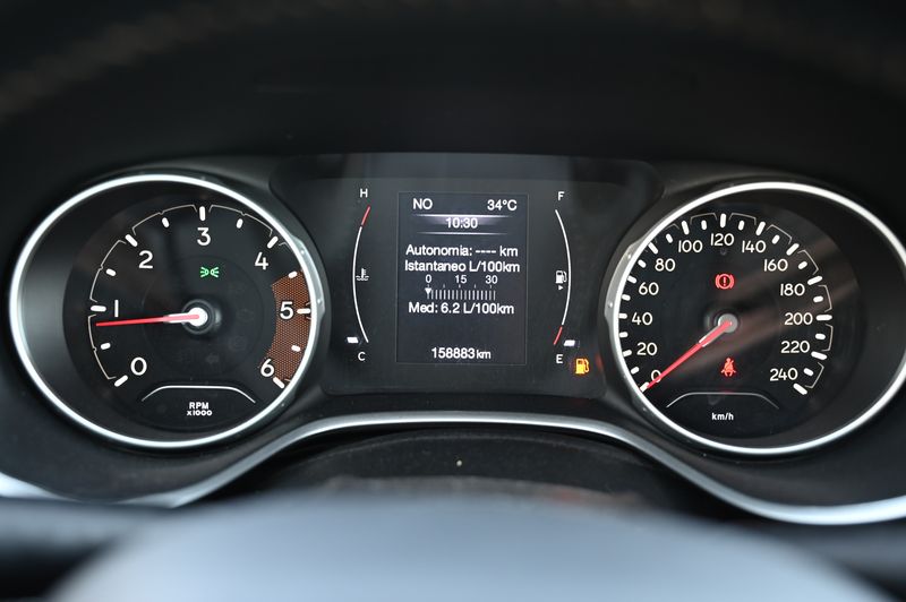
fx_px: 1056
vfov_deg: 31.8
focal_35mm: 42
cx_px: 453
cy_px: 301
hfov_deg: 46.4
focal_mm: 42
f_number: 4
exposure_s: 1/125
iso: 1250
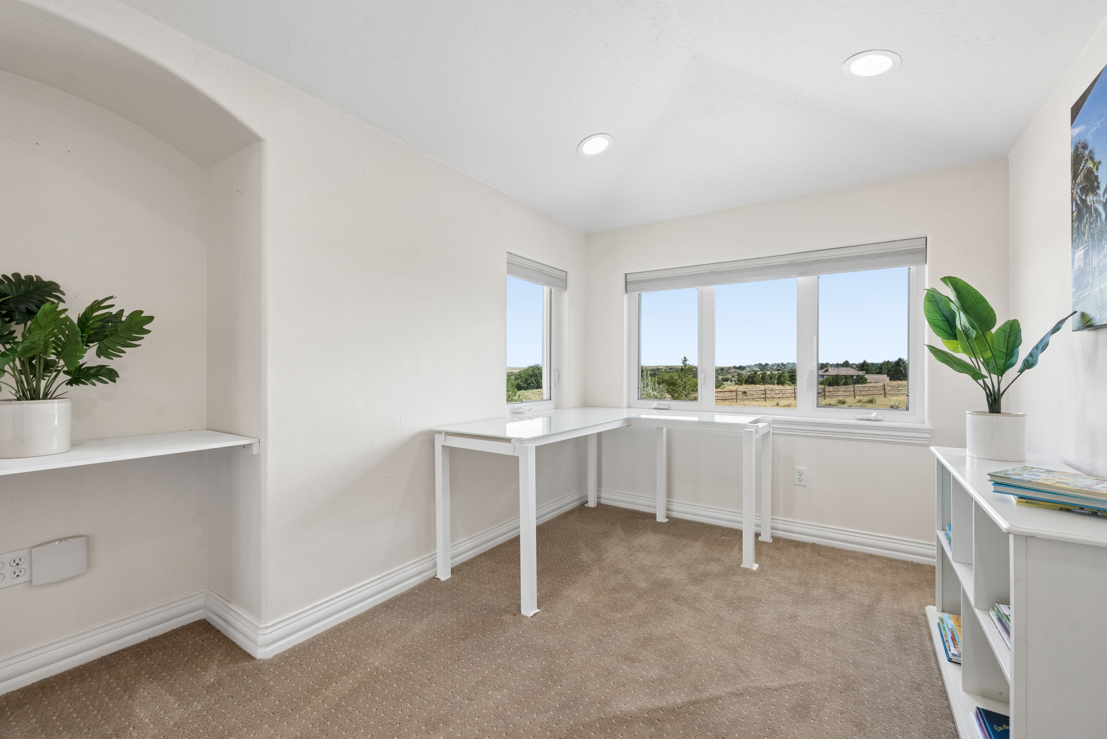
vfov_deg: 77.4
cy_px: 370
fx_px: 461
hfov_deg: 100.4
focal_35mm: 15
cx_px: 554
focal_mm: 15
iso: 800
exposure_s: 1/160
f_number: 8
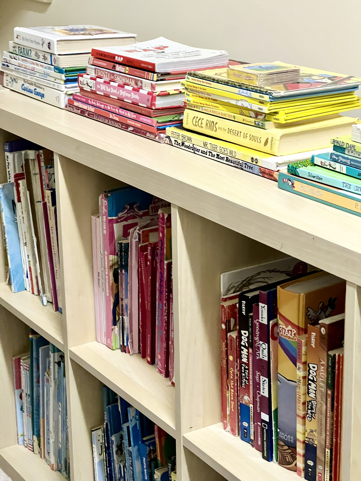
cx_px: 180
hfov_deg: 19.1
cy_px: 240
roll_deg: +1.5
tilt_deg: -18.3
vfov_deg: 25.3
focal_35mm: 77
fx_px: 1071
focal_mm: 9
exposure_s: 1/15
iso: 640
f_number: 2.8
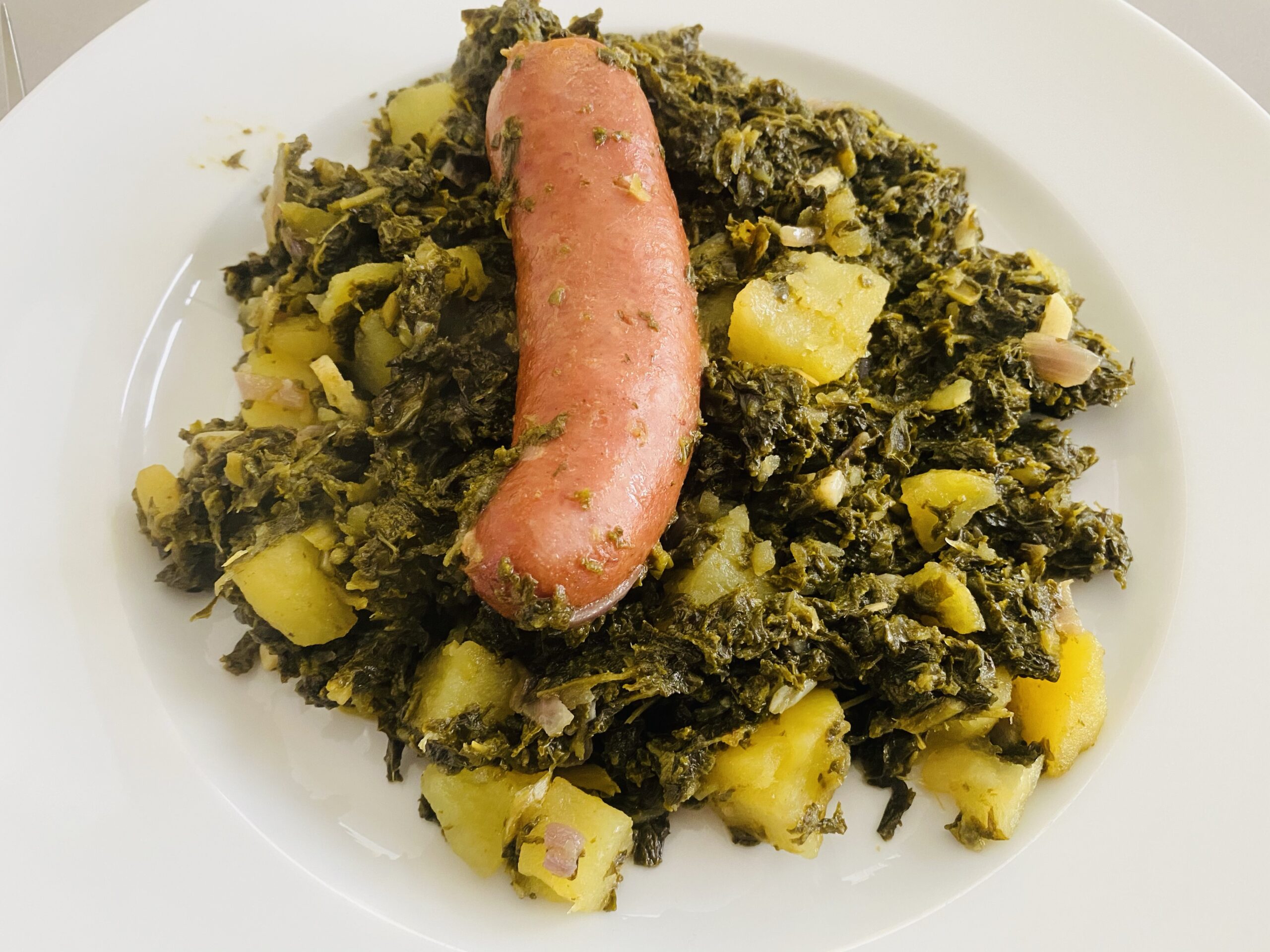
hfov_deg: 67.3
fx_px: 954
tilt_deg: -63.8
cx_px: 635
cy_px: 476
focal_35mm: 26
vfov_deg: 53.1
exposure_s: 1/60
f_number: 1.8
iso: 320
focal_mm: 4.25
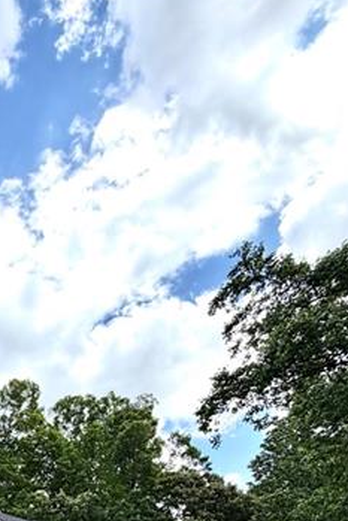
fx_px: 464
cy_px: 558
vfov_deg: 45.7
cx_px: -51
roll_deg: -0.1
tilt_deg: +19.1
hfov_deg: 34.5
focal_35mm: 32
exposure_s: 1/1001
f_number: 2.2
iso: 25
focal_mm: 2.22
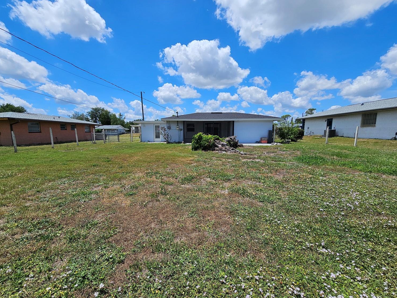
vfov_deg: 85.7
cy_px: 151
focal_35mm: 14
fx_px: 161
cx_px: 190
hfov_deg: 102.0
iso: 50
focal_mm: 2.2
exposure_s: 1/4326
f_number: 2.2
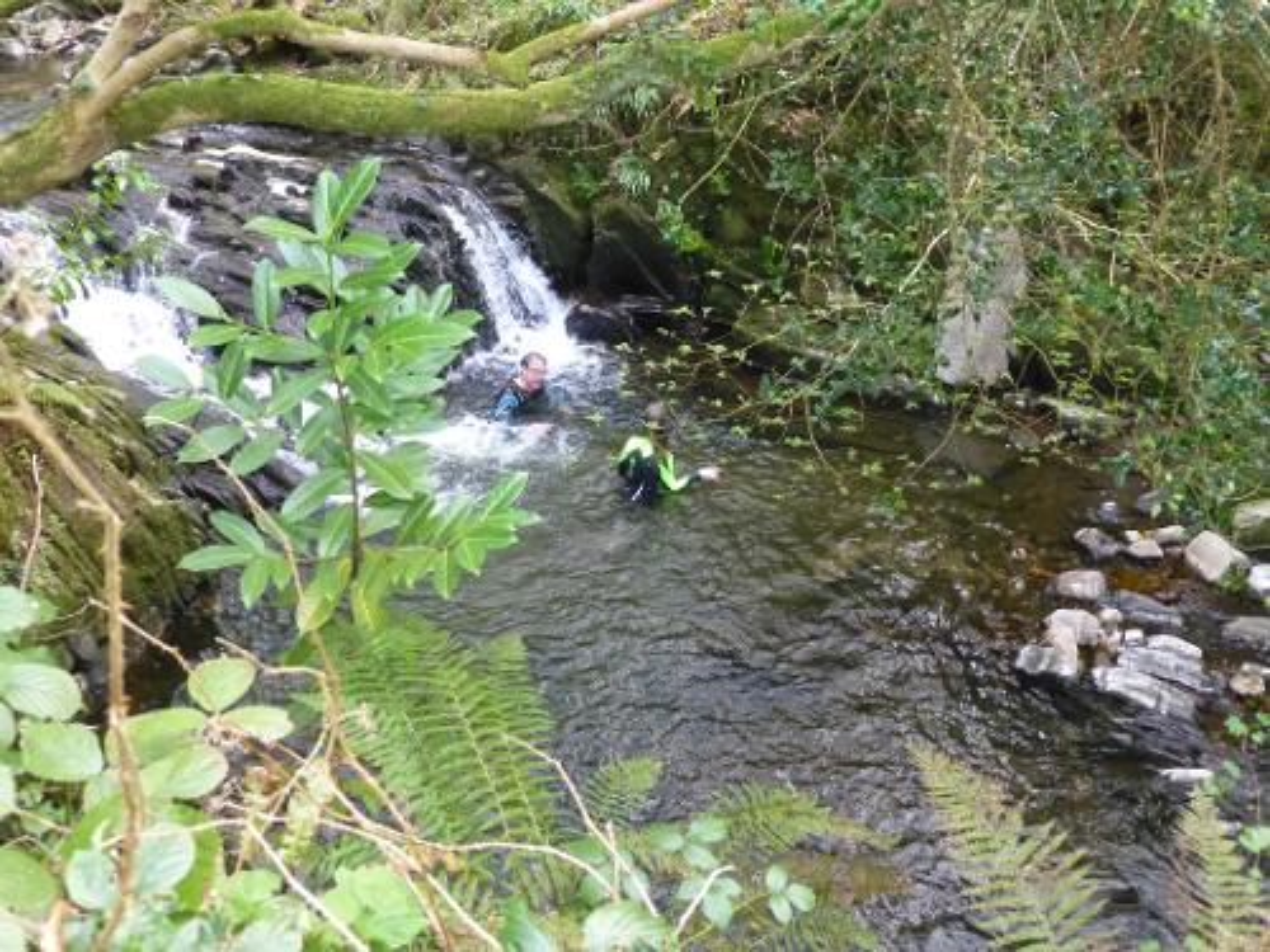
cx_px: 635
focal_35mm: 34
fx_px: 1247
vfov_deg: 41.8
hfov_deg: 54.0
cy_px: 476
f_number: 3.7
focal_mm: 6.1
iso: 800
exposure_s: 1/125
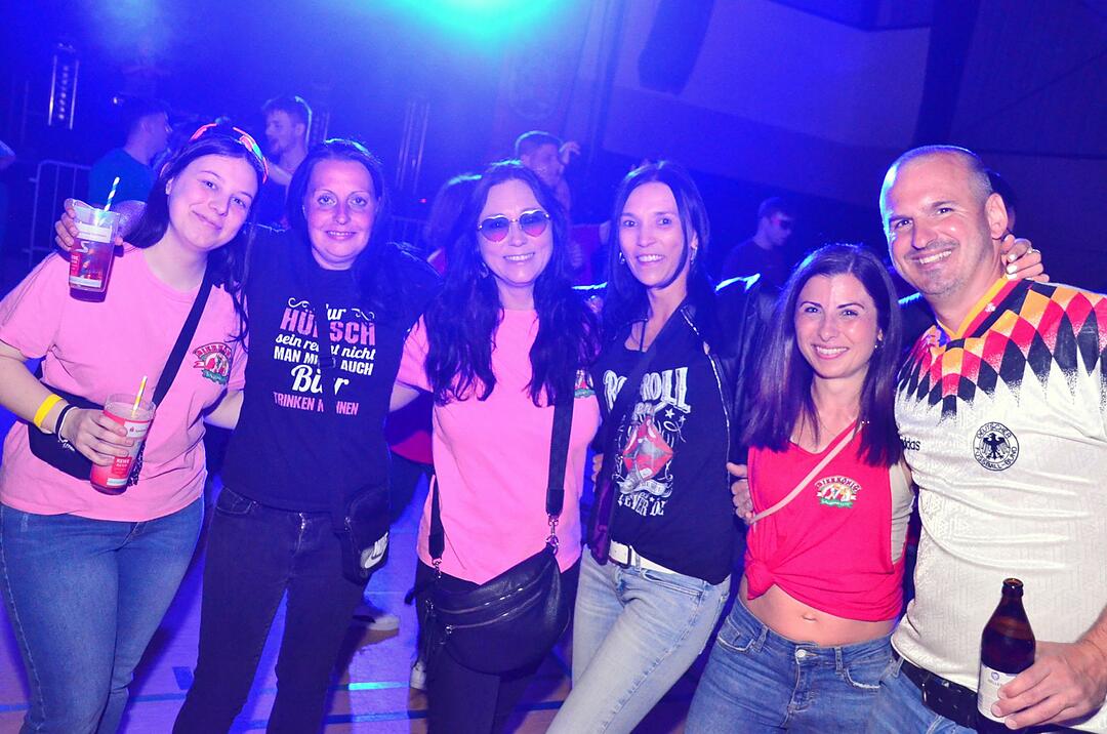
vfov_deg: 35.4
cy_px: 367
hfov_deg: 51.4
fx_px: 1151
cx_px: 554
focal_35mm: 38
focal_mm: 25
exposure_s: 1/25
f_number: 5.6
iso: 3200
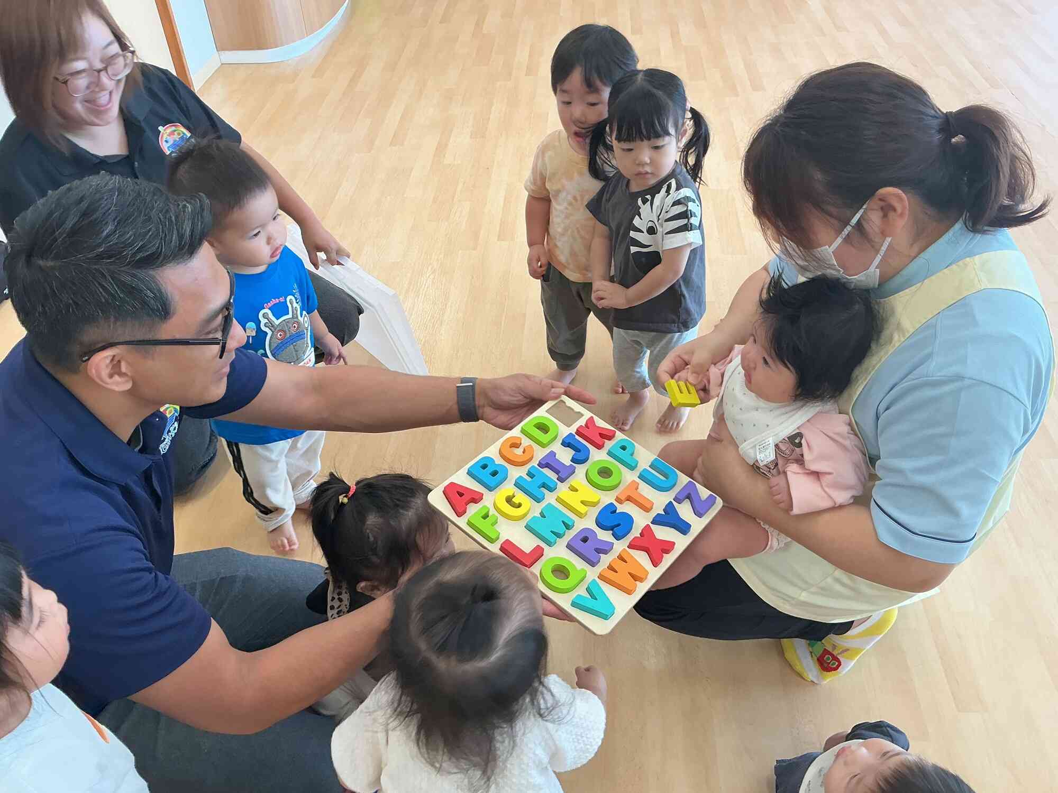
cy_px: 396
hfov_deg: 61.7
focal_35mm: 29
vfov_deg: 48.2
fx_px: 886
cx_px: 529
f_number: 1.8
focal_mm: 3
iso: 50
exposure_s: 1/120
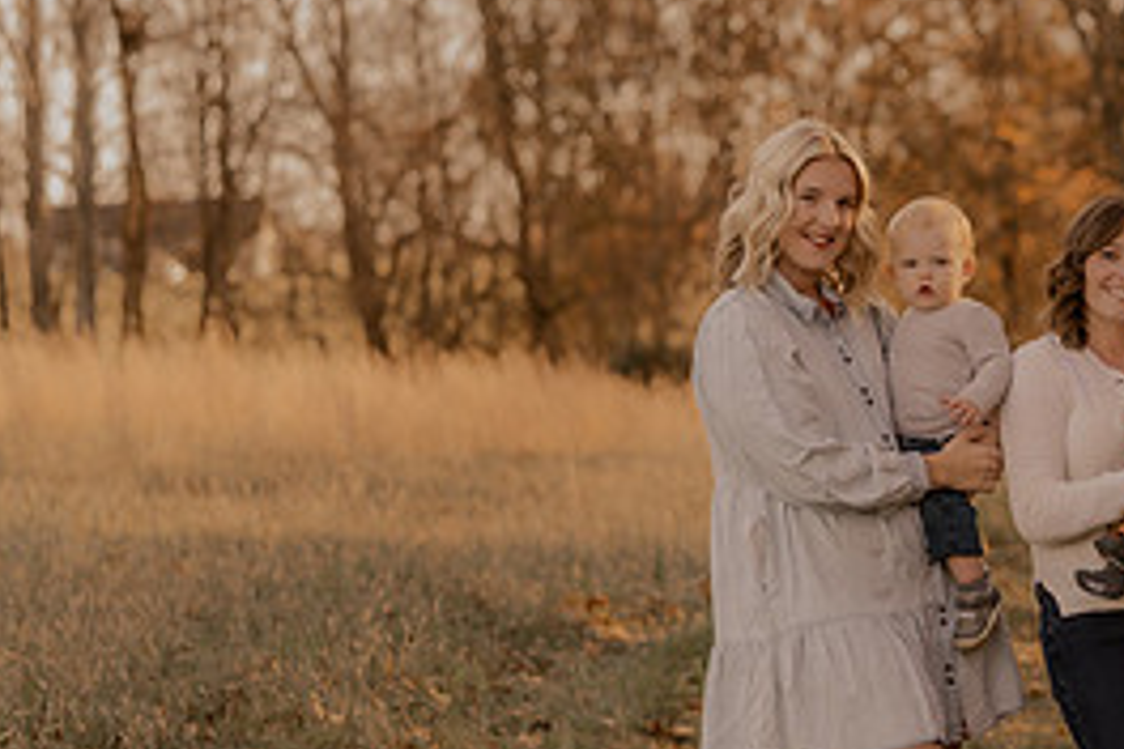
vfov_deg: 7.3
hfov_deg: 10.9
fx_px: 5838
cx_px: 1196
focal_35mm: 187
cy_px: 551
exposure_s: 1/320
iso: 200
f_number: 2.8
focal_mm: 85
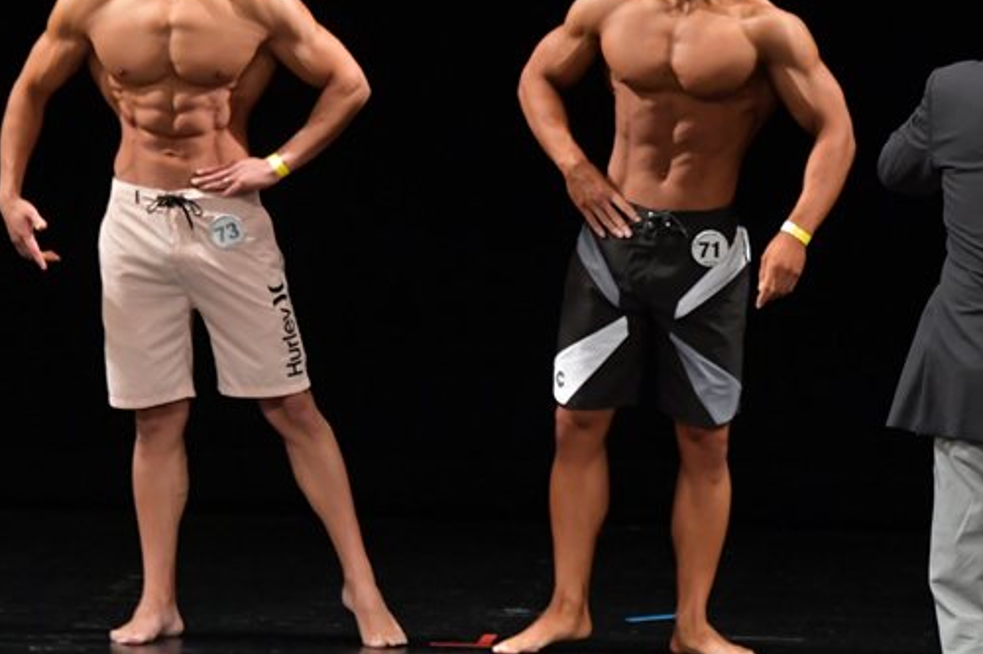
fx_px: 12692
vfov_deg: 3.0
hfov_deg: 4.4
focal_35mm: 465
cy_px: 226
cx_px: 491
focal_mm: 200
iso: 3200
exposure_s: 1/400
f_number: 5.6
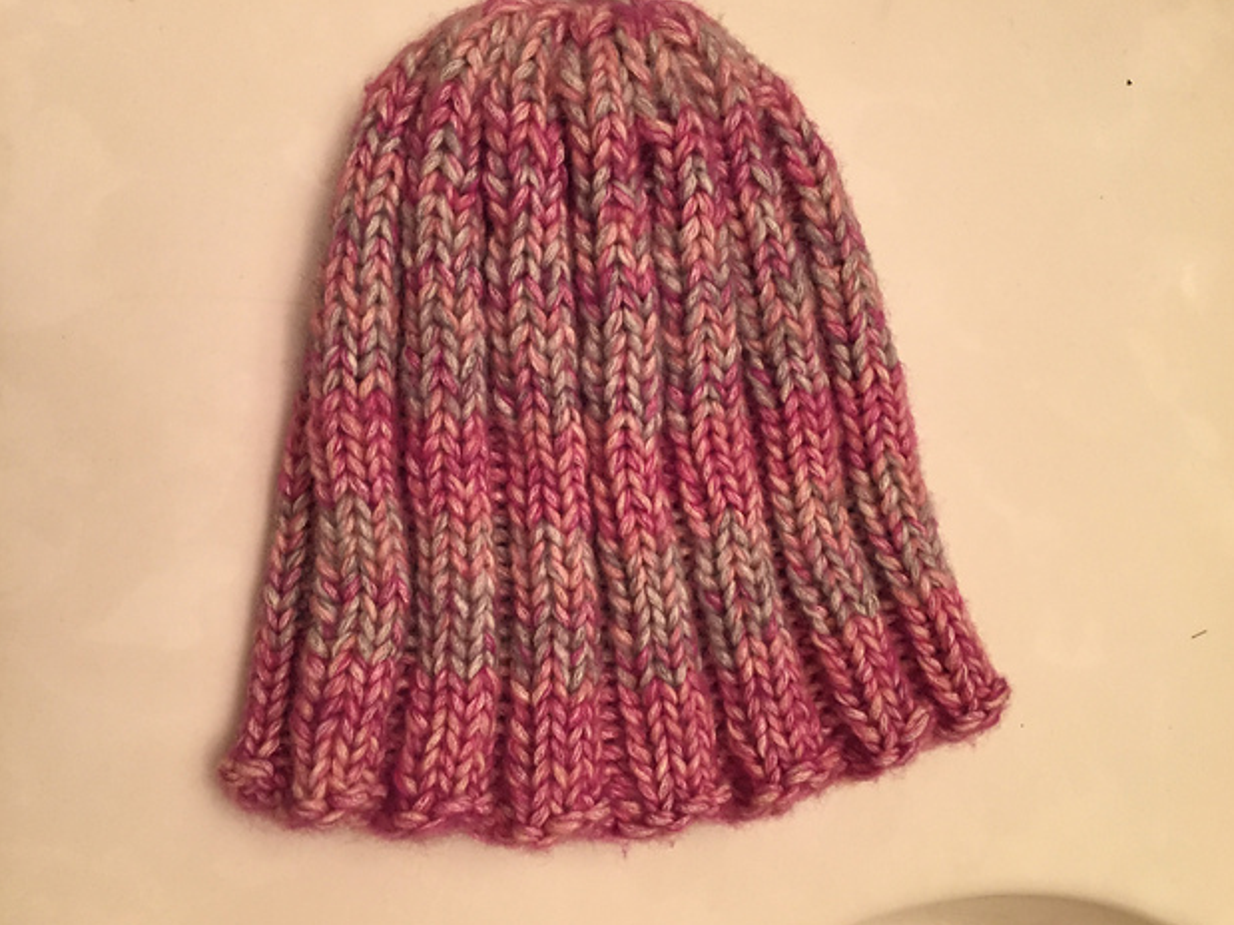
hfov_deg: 60.0
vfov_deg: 46.8
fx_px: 1069
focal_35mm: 30
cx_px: 618
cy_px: 459
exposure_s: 1/30
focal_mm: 4.15
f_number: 2.2
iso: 160
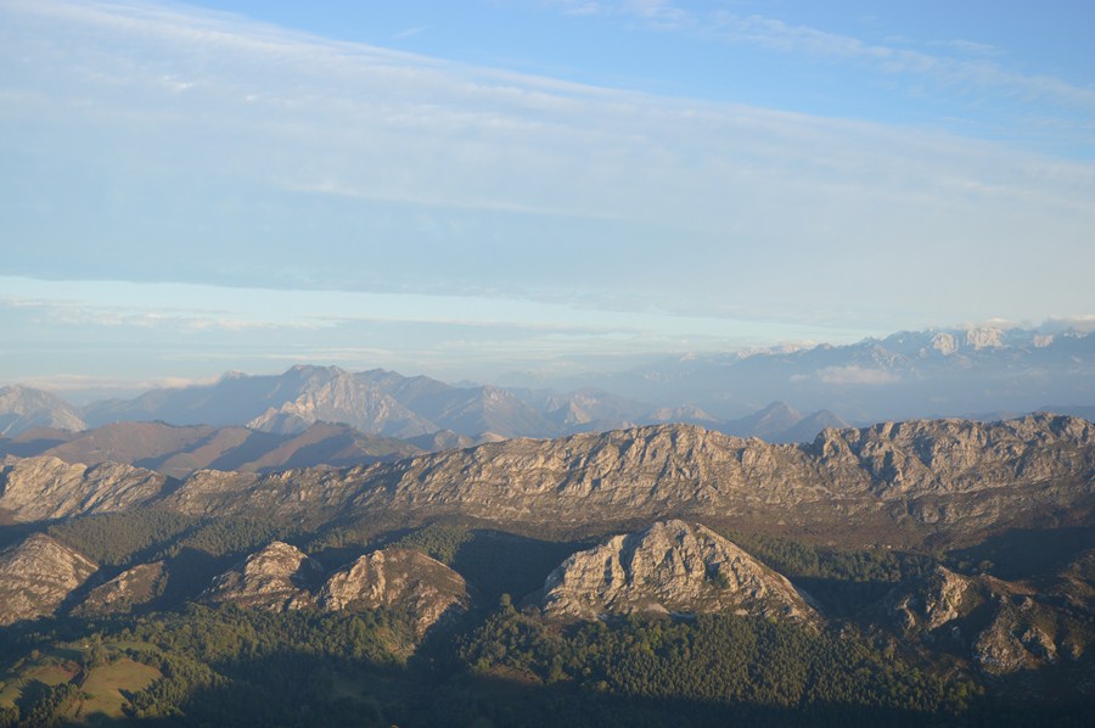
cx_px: 548
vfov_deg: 31.8
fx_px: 1276
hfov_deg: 46.4
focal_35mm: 42
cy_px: 364
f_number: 6.3
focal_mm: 28
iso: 100
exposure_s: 1/160
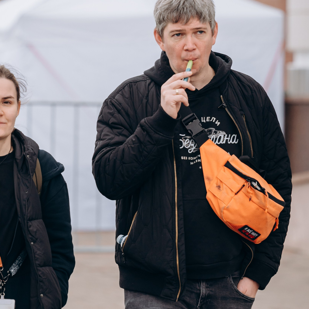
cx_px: 99
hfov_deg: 5.5
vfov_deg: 5.5
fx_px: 3191
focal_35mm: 316
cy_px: 221
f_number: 4
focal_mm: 148
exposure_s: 1/800
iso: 400
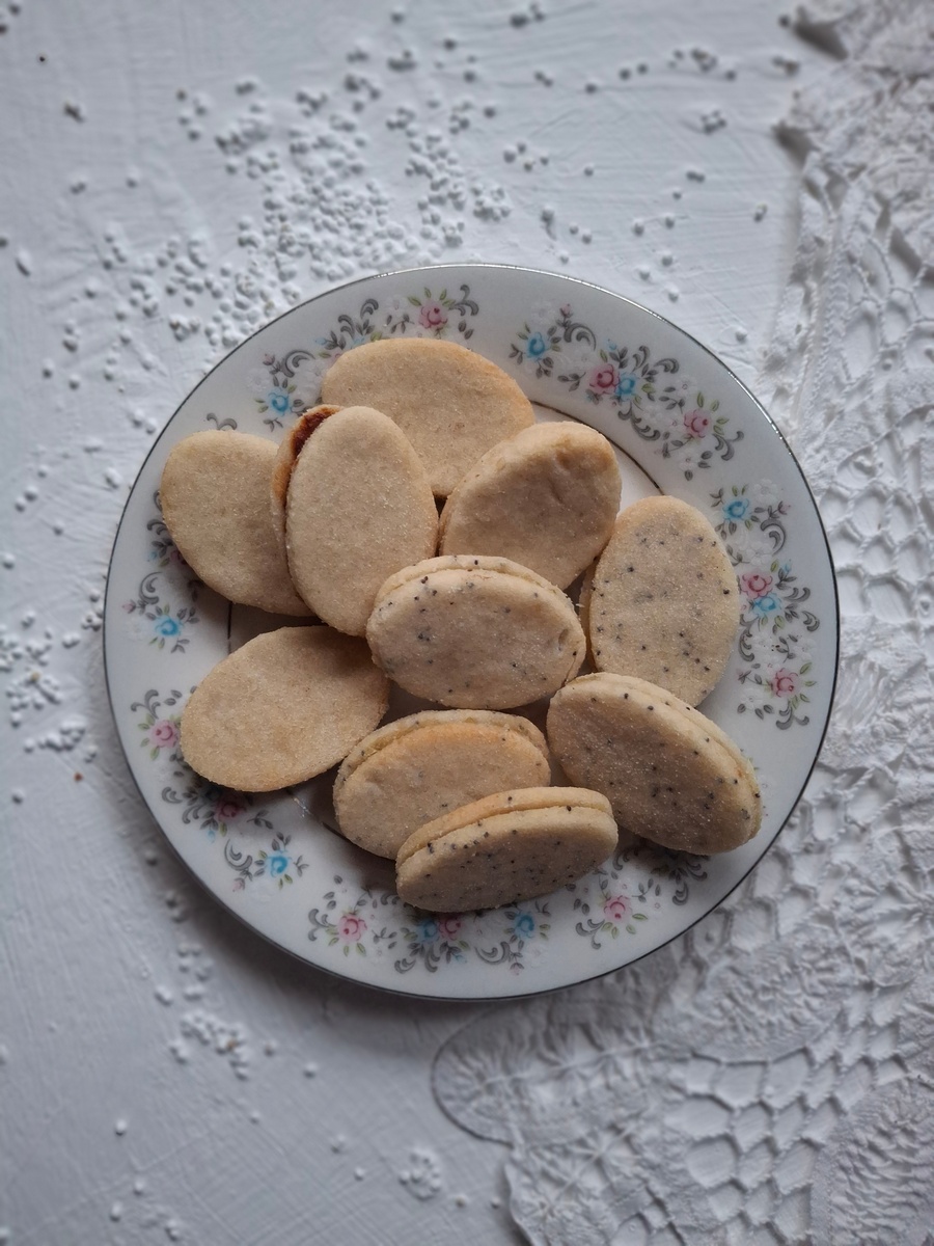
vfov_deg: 69.4
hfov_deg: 54.9
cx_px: 467
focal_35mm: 25
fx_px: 899
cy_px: 623
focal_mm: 4.69
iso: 320
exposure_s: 1/33
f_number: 1.8
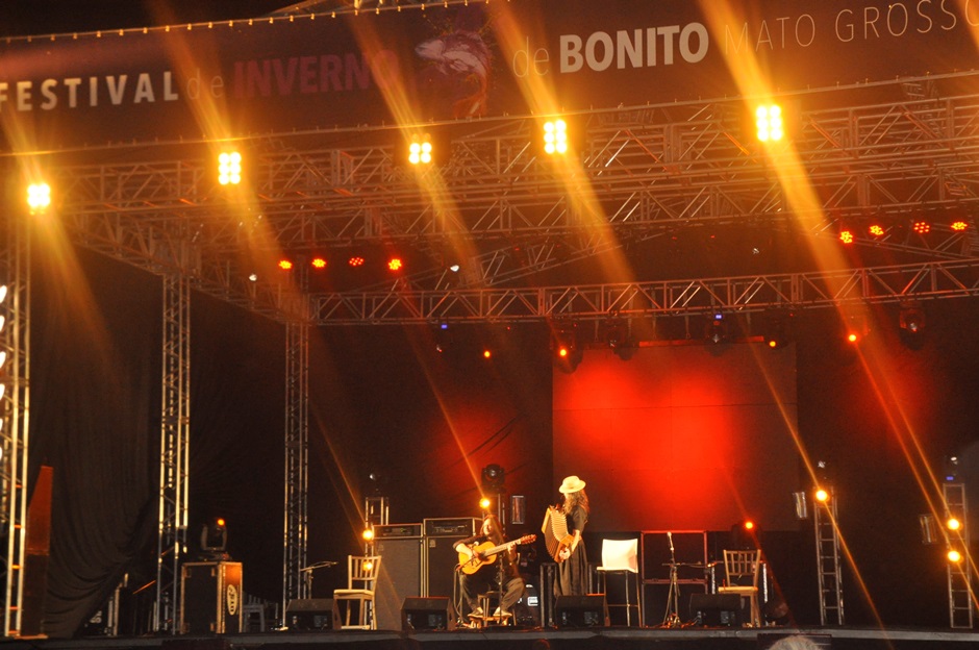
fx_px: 2037
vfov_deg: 18.1
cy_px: 325
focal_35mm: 75
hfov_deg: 27.0
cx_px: 490
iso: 1250
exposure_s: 1/60
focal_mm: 50
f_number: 5
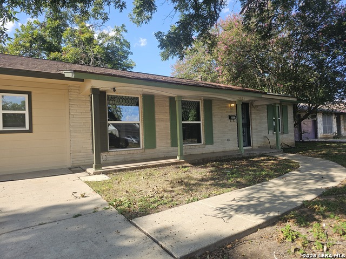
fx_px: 230
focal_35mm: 23
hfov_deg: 73.9
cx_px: 173
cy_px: 130
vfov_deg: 58.9
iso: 10
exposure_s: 1/260
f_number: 1.7
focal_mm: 6.3
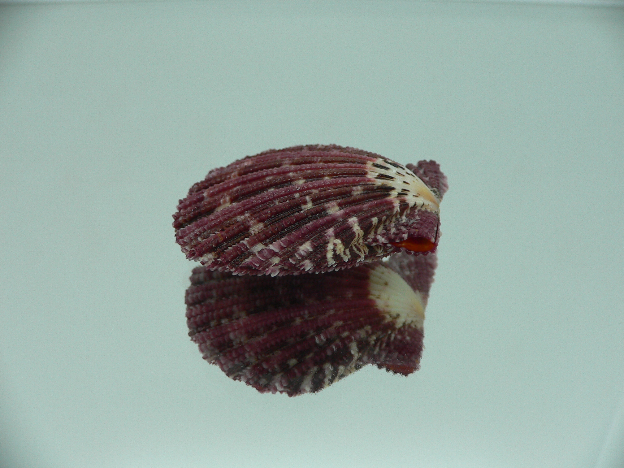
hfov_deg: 52.6
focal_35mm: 35
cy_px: 234
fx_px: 631
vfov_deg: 40.7
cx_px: 312
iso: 100
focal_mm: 4.6
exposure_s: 1/60
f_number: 2.8
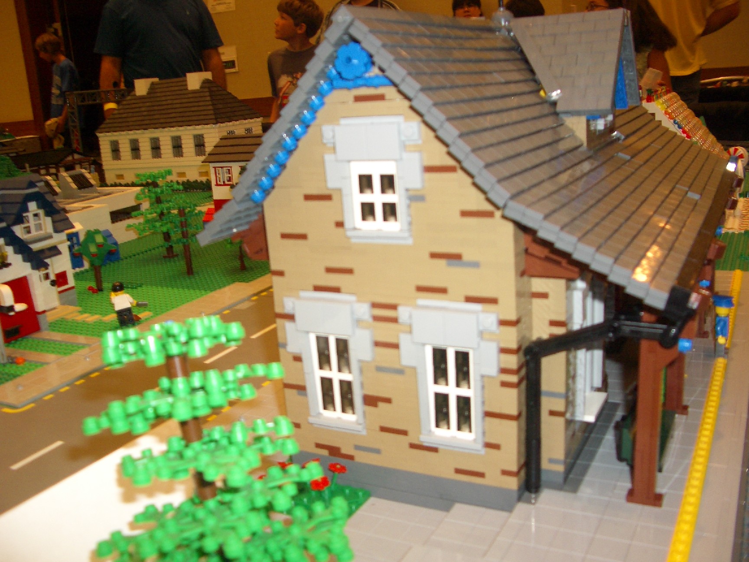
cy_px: 281
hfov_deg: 52.6
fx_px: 757
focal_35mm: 35
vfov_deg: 40.7
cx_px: 374
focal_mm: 5.8
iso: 100
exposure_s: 1/60
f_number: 2.6
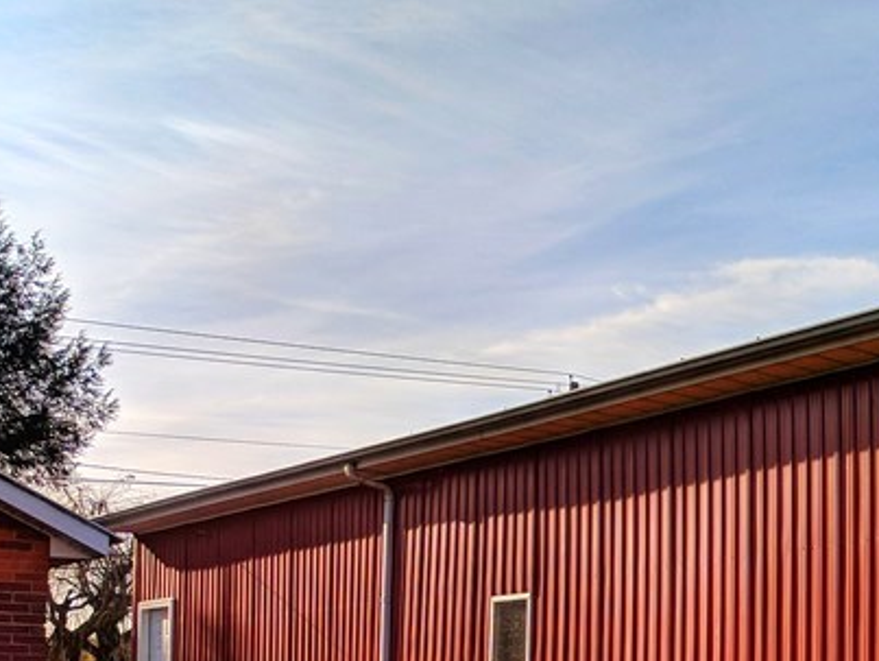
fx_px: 1677
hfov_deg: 25.9
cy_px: 661
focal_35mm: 66
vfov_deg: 21.5
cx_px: 1082
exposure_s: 1/2165
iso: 51
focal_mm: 4.67
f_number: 2
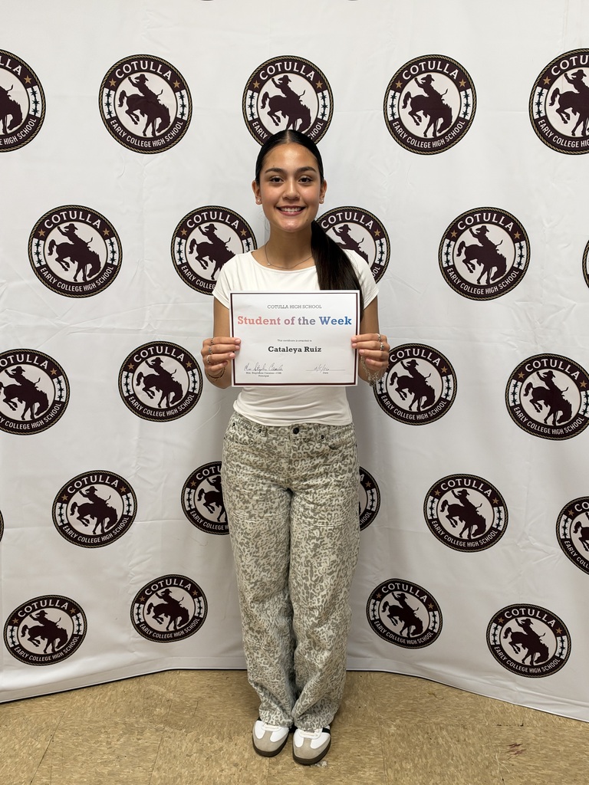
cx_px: 294
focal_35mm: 34
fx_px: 771
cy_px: 392
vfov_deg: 54.0
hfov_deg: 41.8
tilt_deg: -15.2
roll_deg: +0.1
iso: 320
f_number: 1.8
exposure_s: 1/120
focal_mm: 6.93
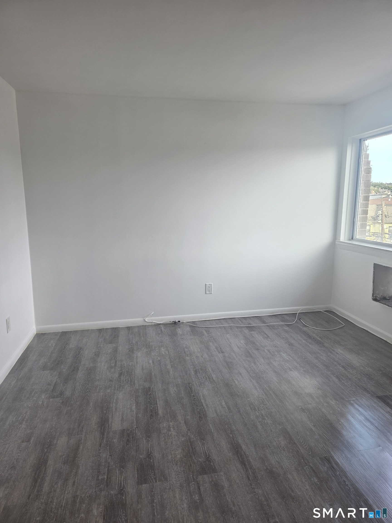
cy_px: 262
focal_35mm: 23
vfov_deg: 73.9
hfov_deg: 58.9
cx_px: 196
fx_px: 347
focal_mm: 6.3
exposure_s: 1/55
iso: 25
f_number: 1.7
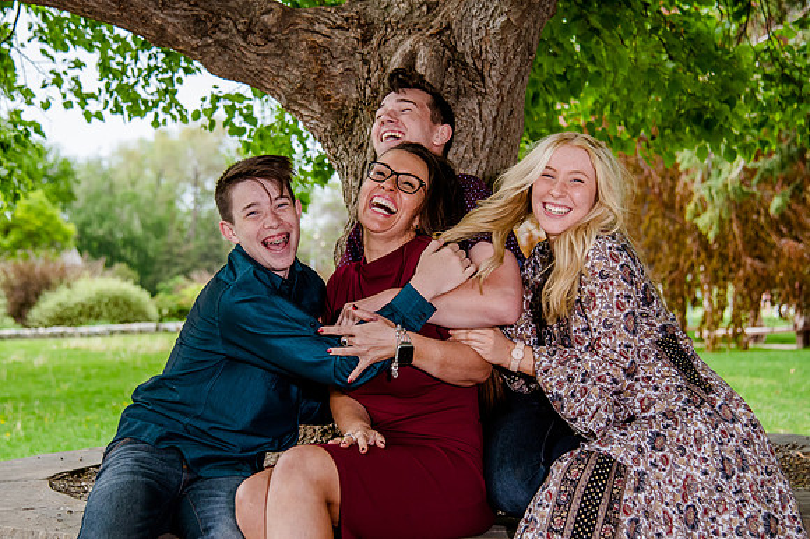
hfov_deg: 28.5
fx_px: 1595
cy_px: 298
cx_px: 405
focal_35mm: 71
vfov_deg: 19.2
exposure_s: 1/250
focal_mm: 52
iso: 1000
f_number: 4
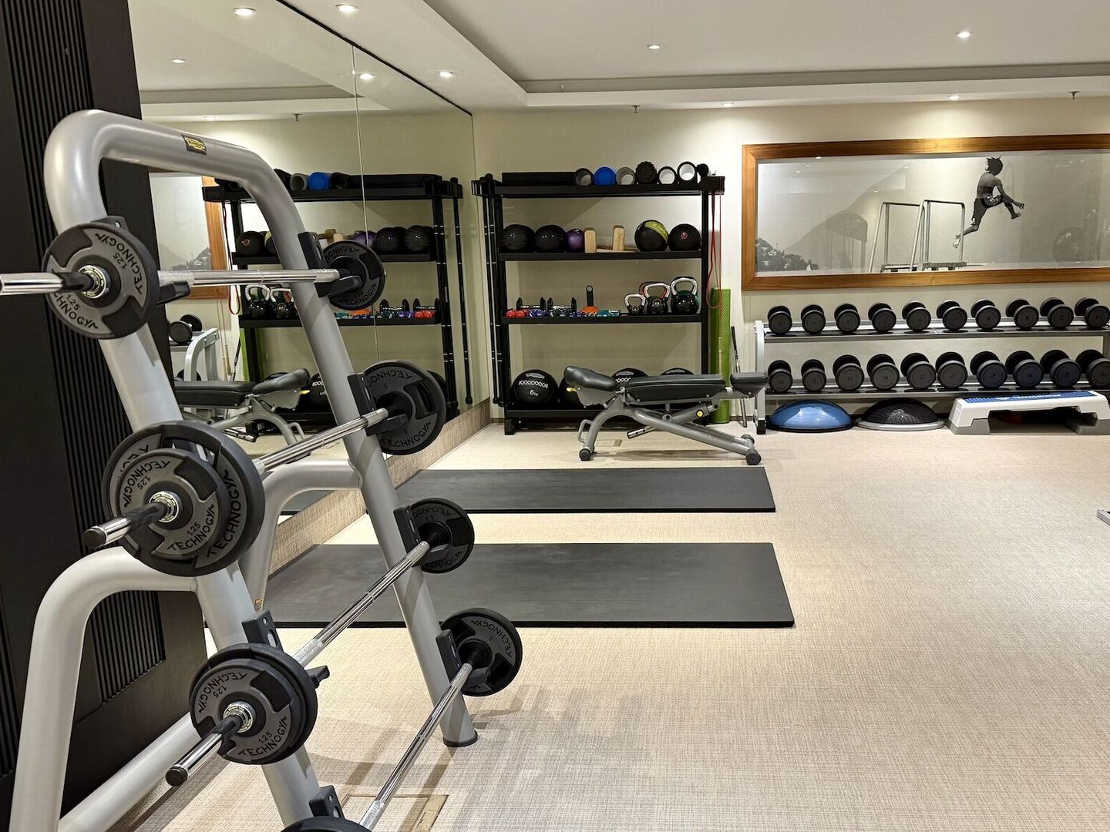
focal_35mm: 32
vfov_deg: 43.9
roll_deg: +0.9
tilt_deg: -12.8
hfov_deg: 56.5
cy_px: 499
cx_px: 645
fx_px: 1026
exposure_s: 1/50
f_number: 1.78
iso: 250
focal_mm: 6.76
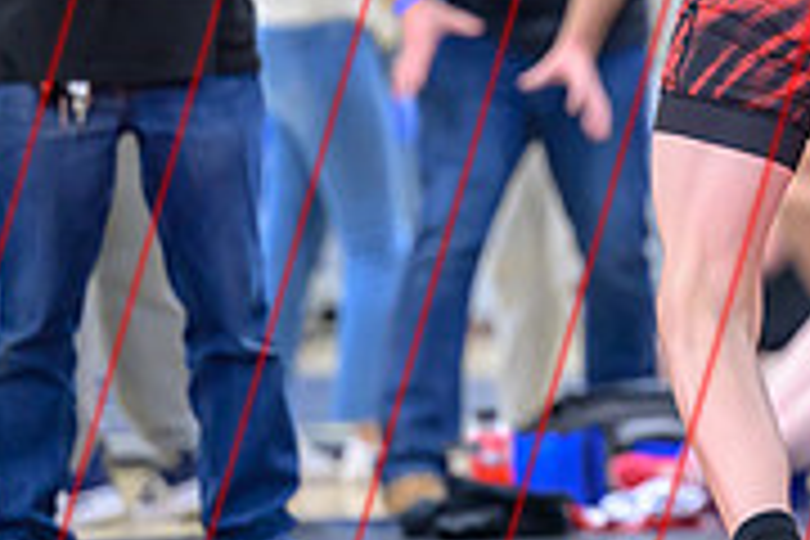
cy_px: -92
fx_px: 9764
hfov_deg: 4.7
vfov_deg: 3.2
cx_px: 896
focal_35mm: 434
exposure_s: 1/800
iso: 4000
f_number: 2.8
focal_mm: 135
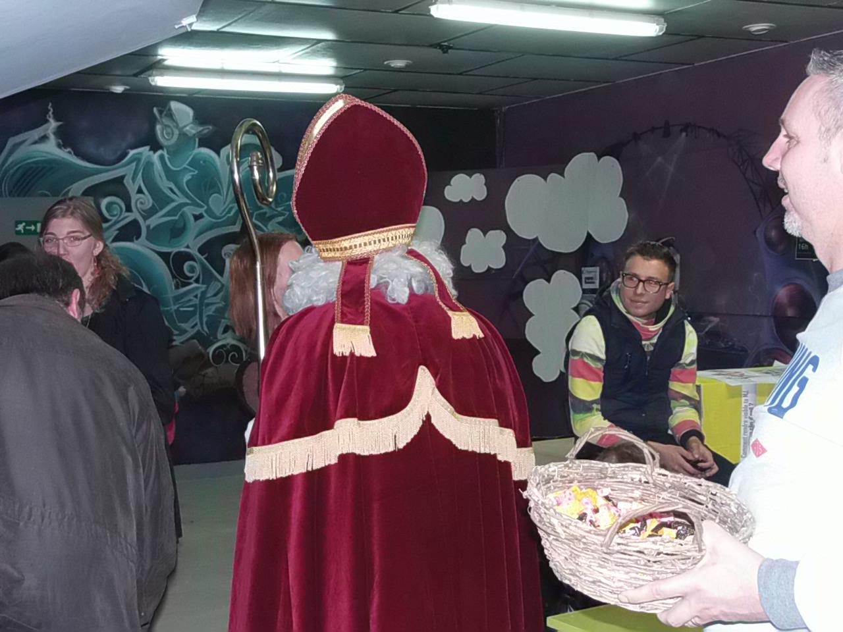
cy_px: 316
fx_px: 1193
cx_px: 422
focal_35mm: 49
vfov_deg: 29.7
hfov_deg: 38.9
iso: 400
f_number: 3.8
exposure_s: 1/30
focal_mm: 8.7
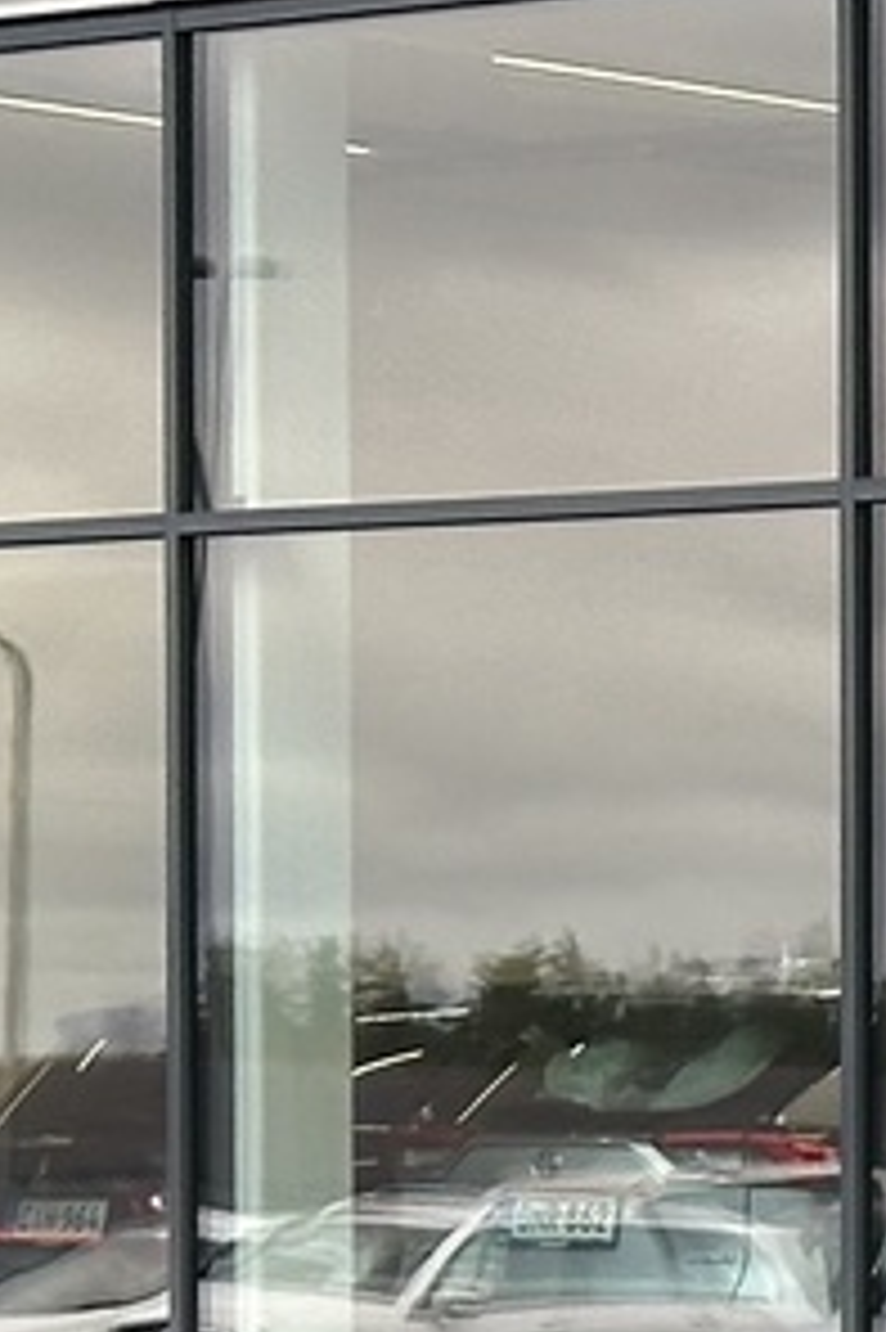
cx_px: 3040
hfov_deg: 5.2
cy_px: 1624
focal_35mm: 243
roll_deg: -0.8
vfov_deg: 8.4
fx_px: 8981
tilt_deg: -1.5
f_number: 1.78
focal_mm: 6.86
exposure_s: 1/426
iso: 64
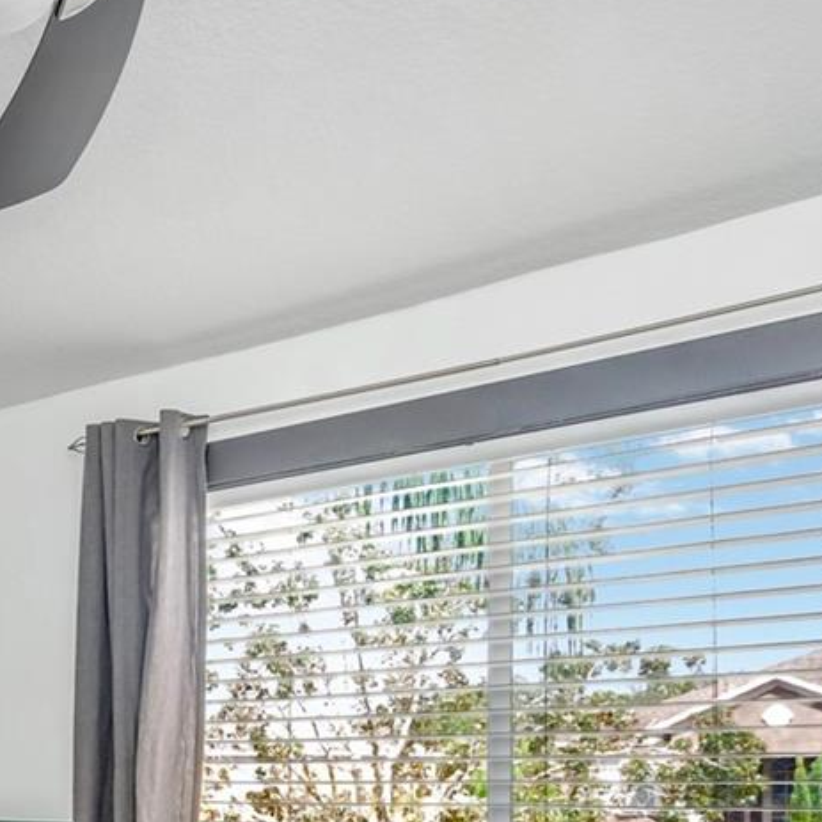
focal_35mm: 47
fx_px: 1263
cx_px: -259
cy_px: 806
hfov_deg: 29.0
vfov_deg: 33.3
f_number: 6.7
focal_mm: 16
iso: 400
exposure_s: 1/60
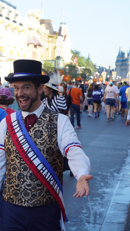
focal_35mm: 79
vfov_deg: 26.8
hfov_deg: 14.9
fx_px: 484
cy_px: 115
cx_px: -19
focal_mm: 50
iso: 100
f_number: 5.6
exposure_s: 1/160
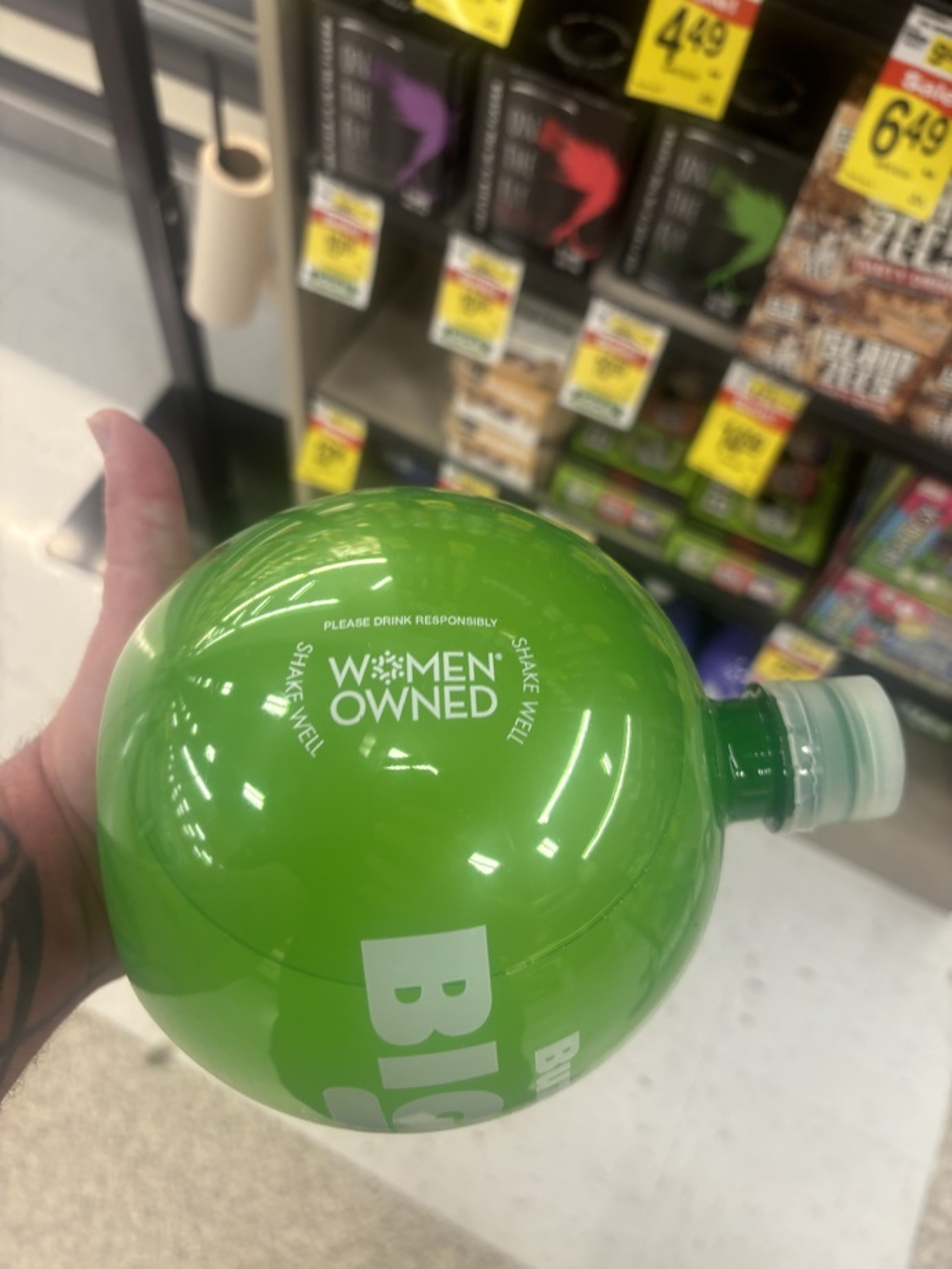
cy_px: 634
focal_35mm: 26
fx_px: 953
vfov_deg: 67.3
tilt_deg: -61.4
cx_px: 476
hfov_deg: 53.1
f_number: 1.6
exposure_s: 1/60
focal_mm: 5.96
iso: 80
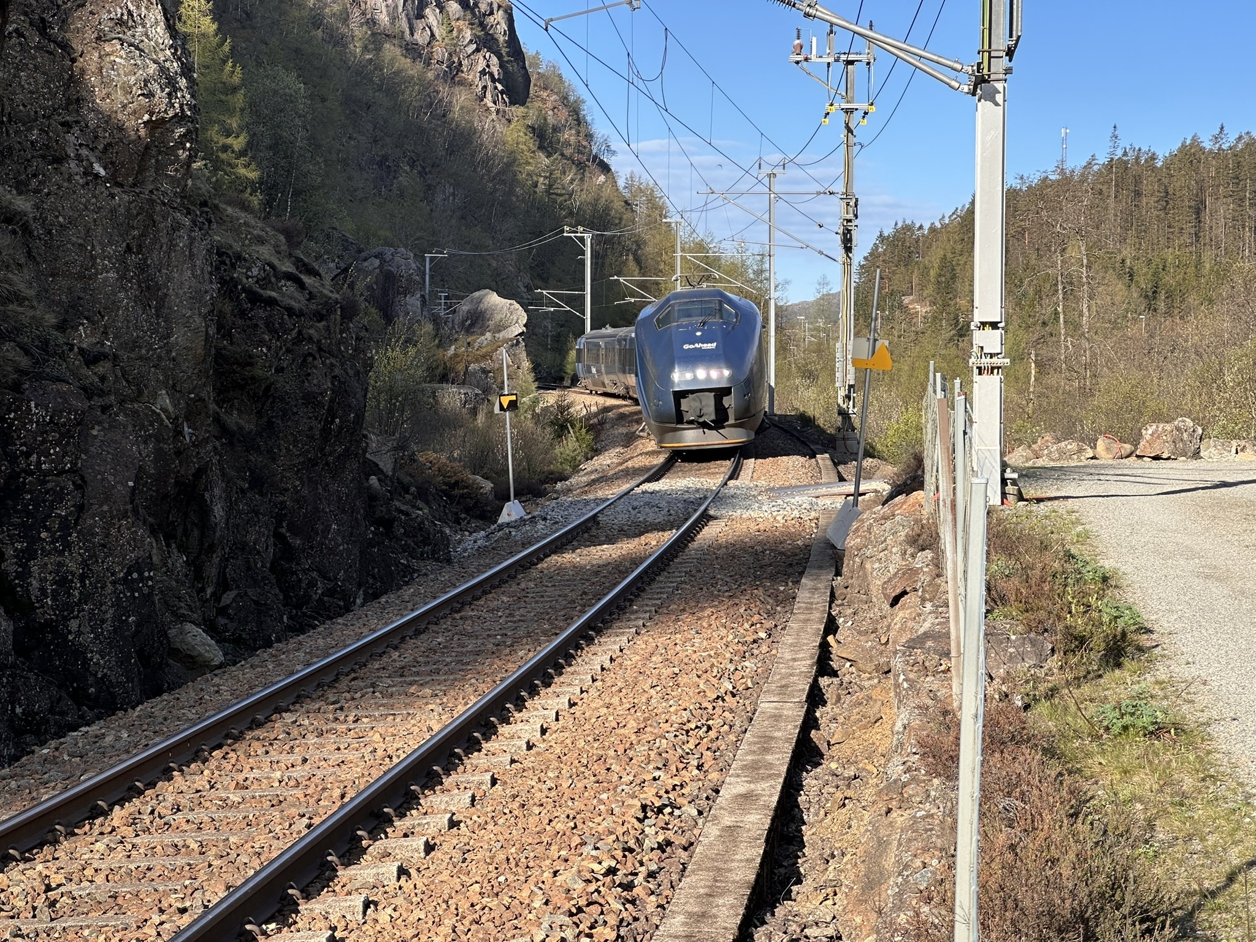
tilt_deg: -1.6
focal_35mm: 77
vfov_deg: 19.1
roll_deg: -0.2
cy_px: 471
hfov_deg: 25.3
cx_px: 628
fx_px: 2794
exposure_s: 1/344
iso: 32
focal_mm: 9
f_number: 2.8
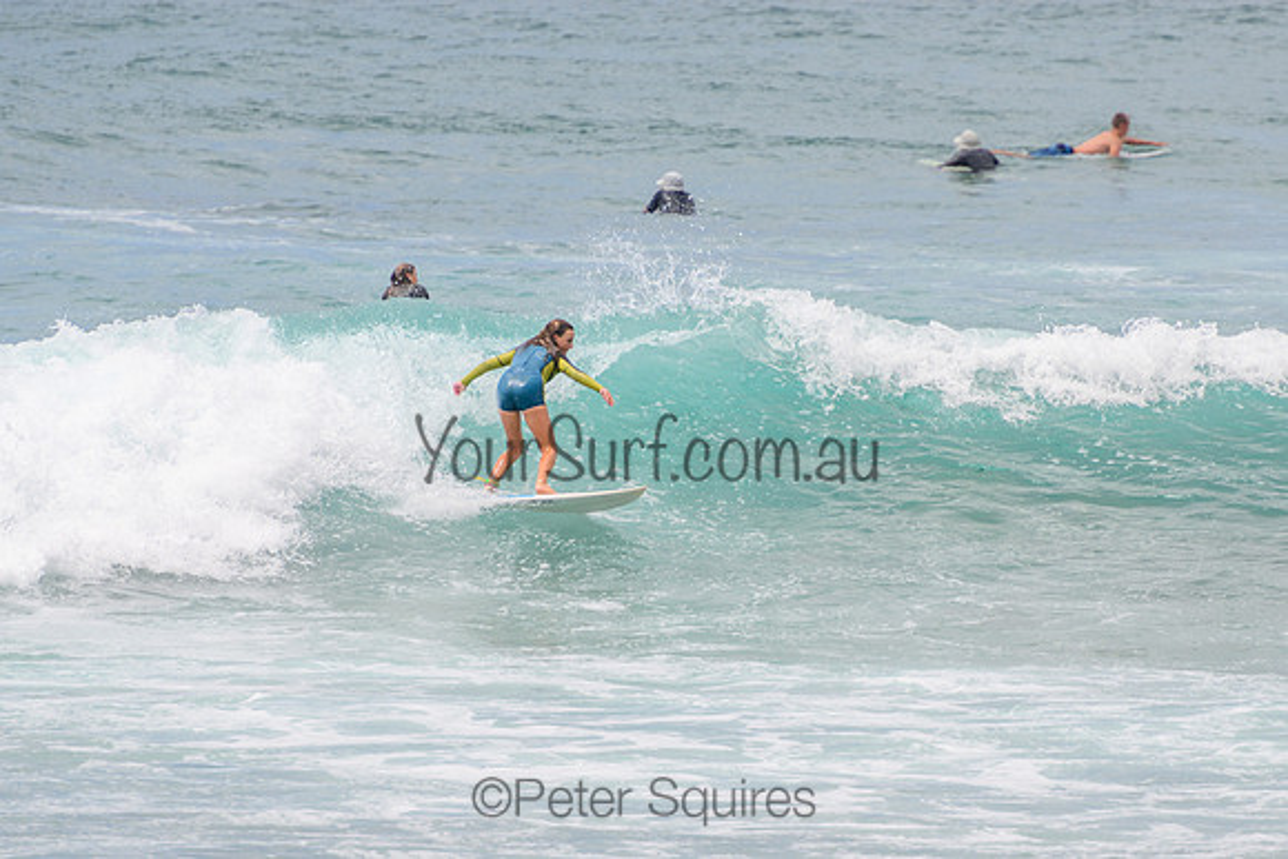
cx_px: 785
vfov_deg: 2.5
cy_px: 515
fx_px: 19693
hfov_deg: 3.7
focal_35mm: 550
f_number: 5.6
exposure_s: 1/2000
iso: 140
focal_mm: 400
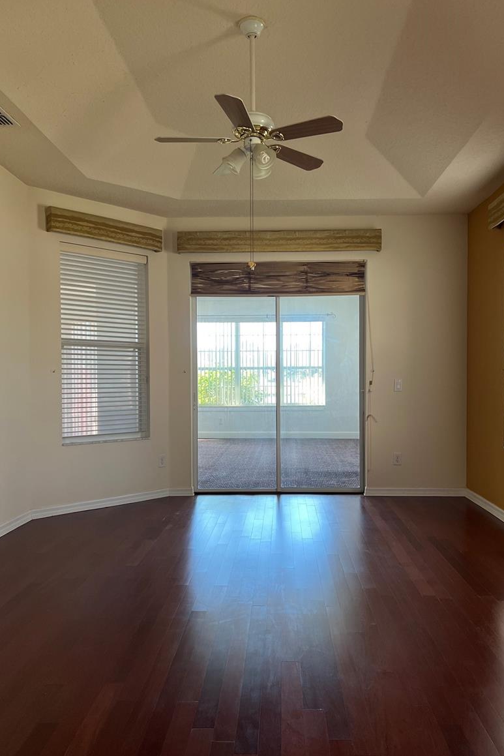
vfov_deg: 65.5
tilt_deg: -0.7
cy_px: 379
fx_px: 588
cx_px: 262
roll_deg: +0.6
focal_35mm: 28
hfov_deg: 46.4
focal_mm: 5.7
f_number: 1.5
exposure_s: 1/107
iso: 125
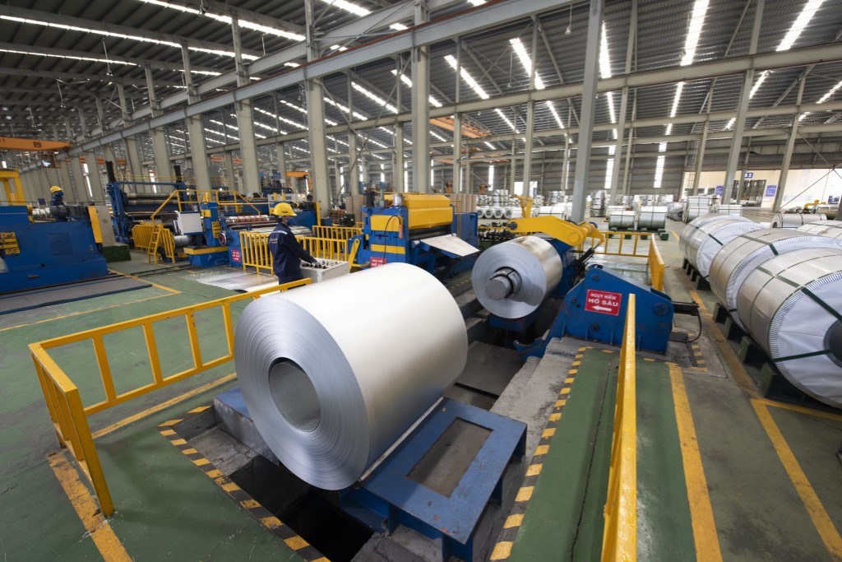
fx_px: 327
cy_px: 281
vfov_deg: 81.2
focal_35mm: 14
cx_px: 421
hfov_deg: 104.2
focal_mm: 14
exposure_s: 1/60
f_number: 7.1
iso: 640
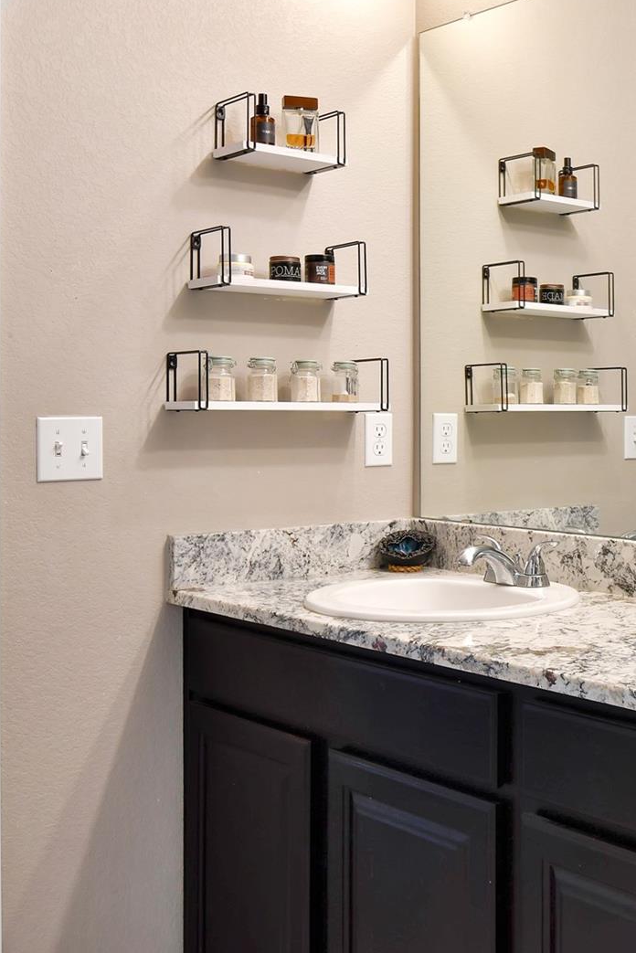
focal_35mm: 46
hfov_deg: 27.8
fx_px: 1218
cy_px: 475
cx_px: 608
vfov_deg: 42.7
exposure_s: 1/20
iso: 400
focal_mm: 20
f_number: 9
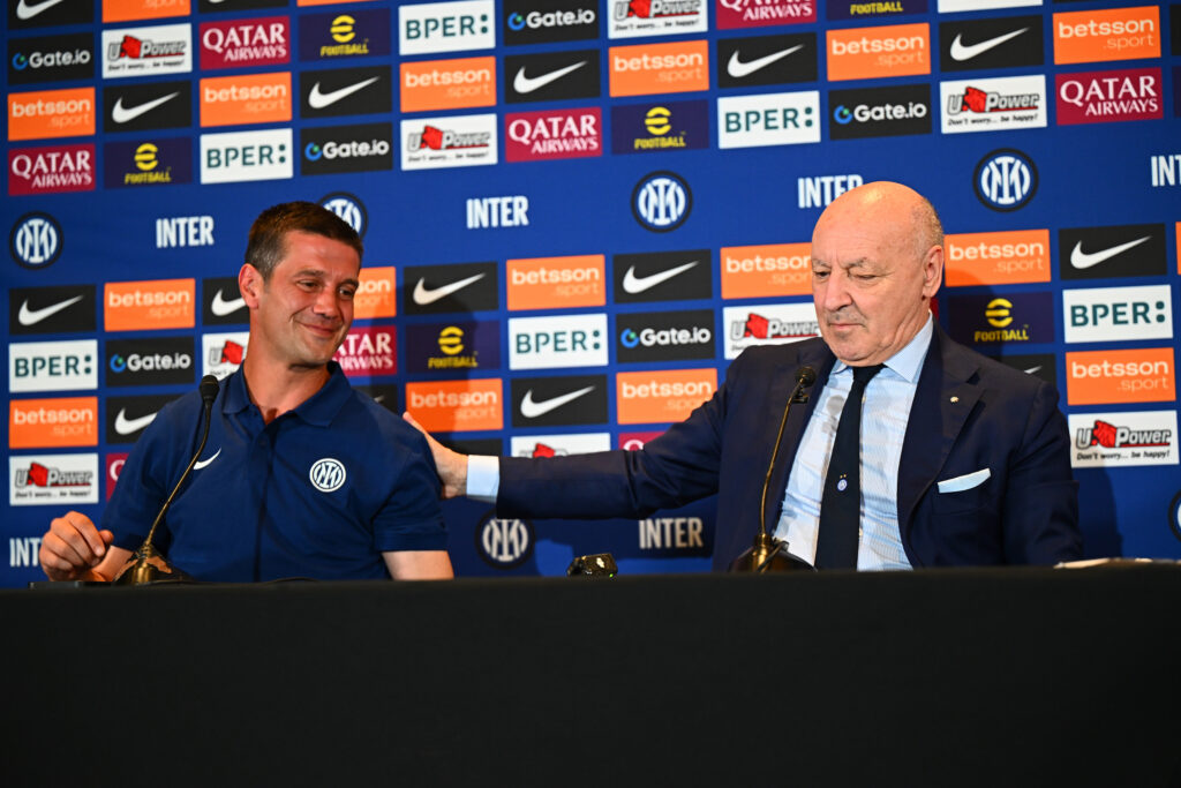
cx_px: 590
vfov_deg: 19.5
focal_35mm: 70
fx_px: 2297
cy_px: 394
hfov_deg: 28.8
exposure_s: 1/250
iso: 1600
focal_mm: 70
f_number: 2.8
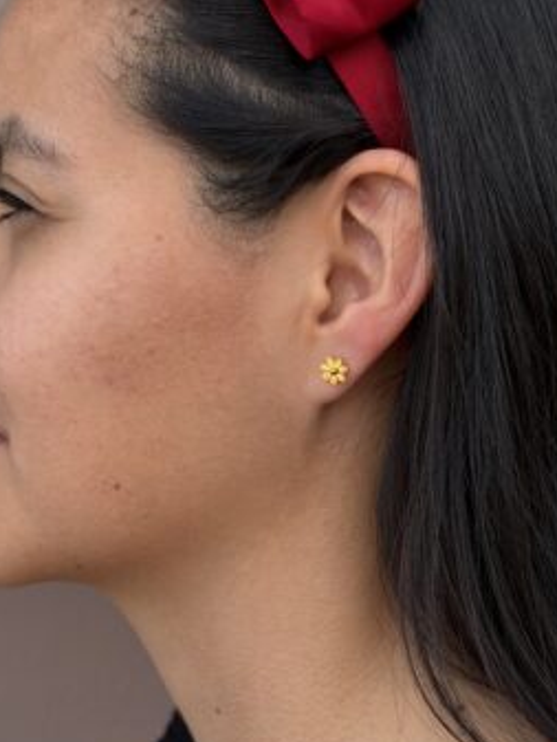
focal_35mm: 57
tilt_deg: -6.6
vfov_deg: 33.8
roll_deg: +0.9
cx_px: 249
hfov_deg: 25.7
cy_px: 403
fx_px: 1222
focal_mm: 6.76
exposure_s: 1/663
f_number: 1.78
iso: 64
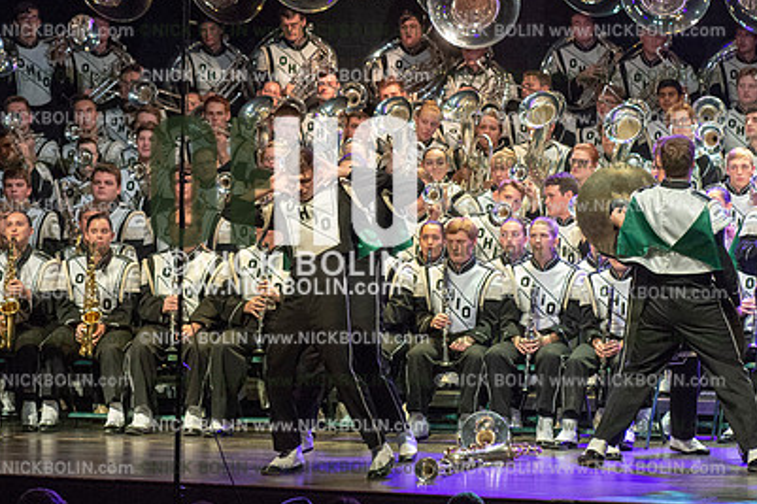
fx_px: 5318
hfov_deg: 8.1
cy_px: 206
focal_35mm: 253
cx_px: 283
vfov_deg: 5.4
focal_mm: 175
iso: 8000
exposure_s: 1/200
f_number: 7.1
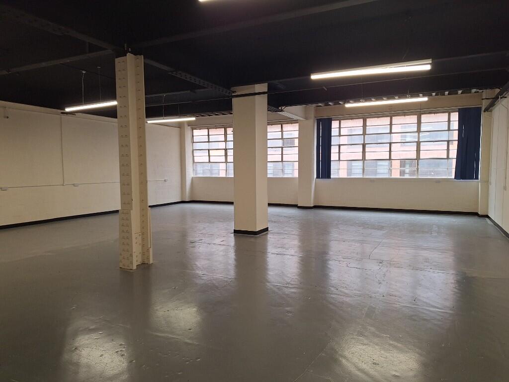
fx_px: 338
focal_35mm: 23
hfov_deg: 73.9
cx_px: 254
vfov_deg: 58.9
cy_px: 191
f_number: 1.8
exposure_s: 1/120
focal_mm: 5.54
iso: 50
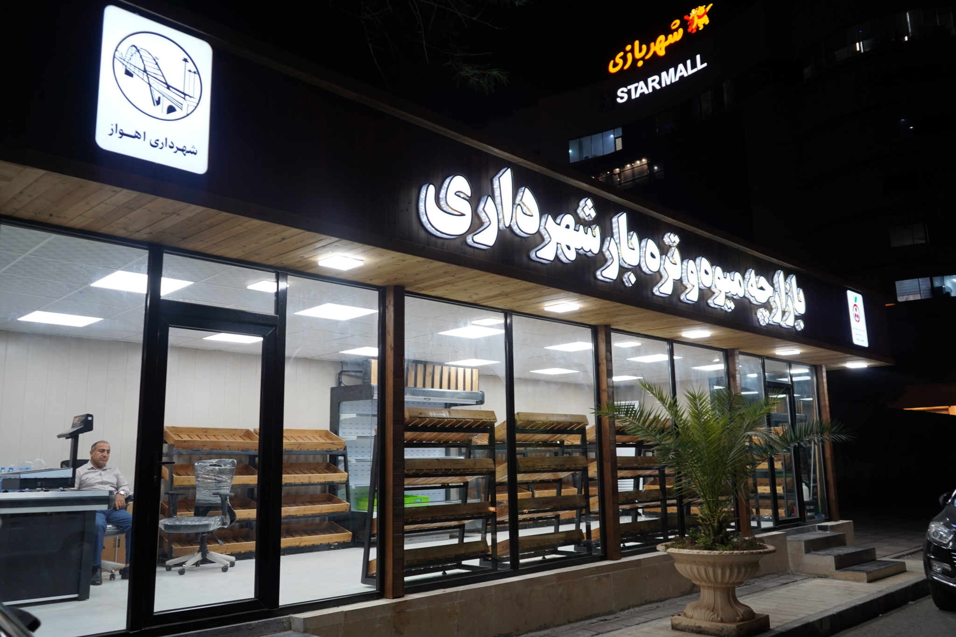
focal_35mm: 29
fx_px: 770
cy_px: 318
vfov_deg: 45.0
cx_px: 478
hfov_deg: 63.7
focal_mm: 29
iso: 200
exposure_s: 1/60
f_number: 4
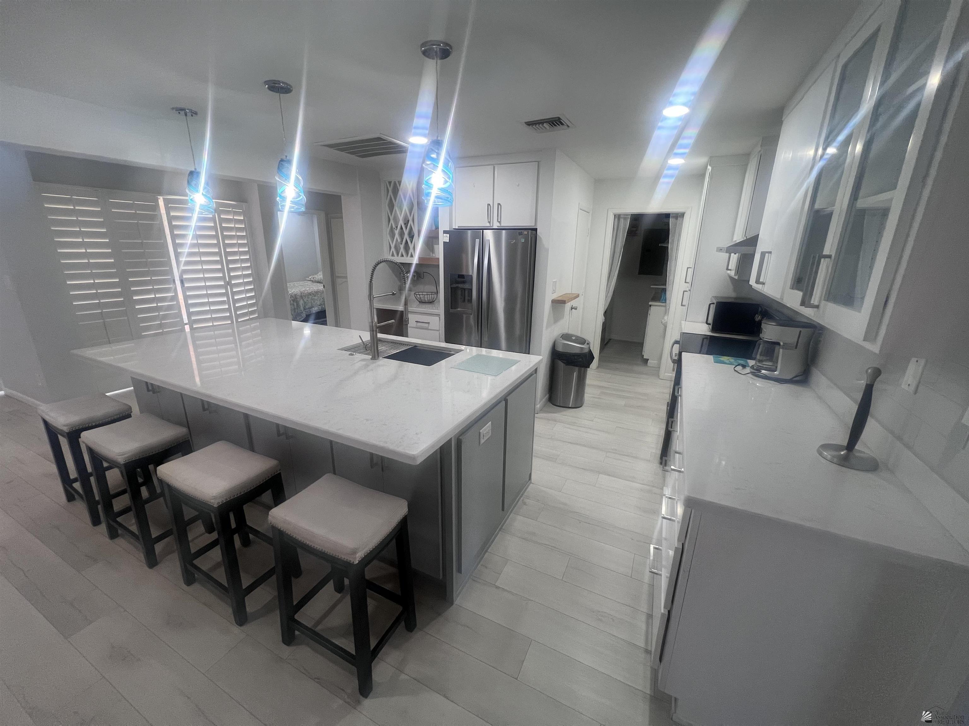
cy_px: 363
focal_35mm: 13
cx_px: 484
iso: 250
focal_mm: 1.57
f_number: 1.8
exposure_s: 1/120
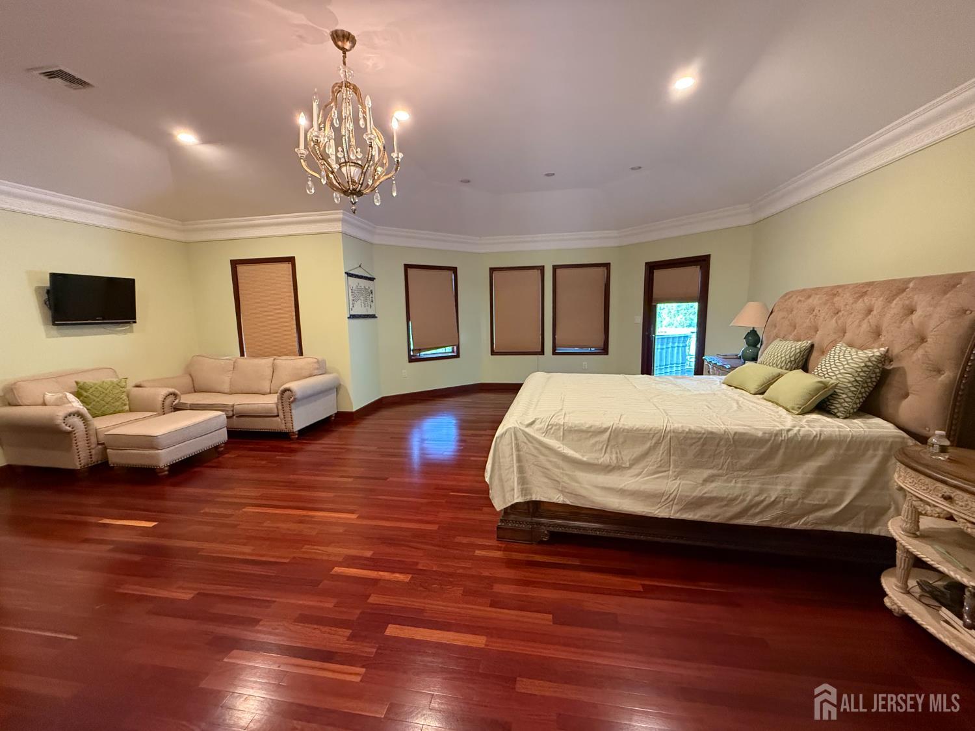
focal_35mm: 14
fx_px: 394
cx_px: 488
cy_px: 366
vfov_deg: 85.7
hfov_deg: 102.1
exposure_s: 1/60
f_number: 2.2
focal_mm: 2.22
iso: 640
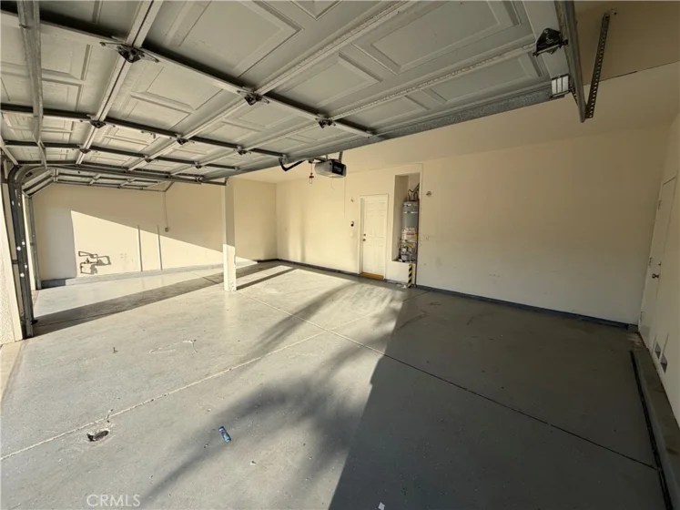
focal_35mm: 14
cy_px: 255
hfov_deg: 102.1
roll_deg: -0.4
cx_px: 340
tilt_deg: -6.7
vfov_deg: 85.7
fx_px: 275
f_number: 2.2
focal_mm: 2.22
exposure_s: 1/579
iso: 40
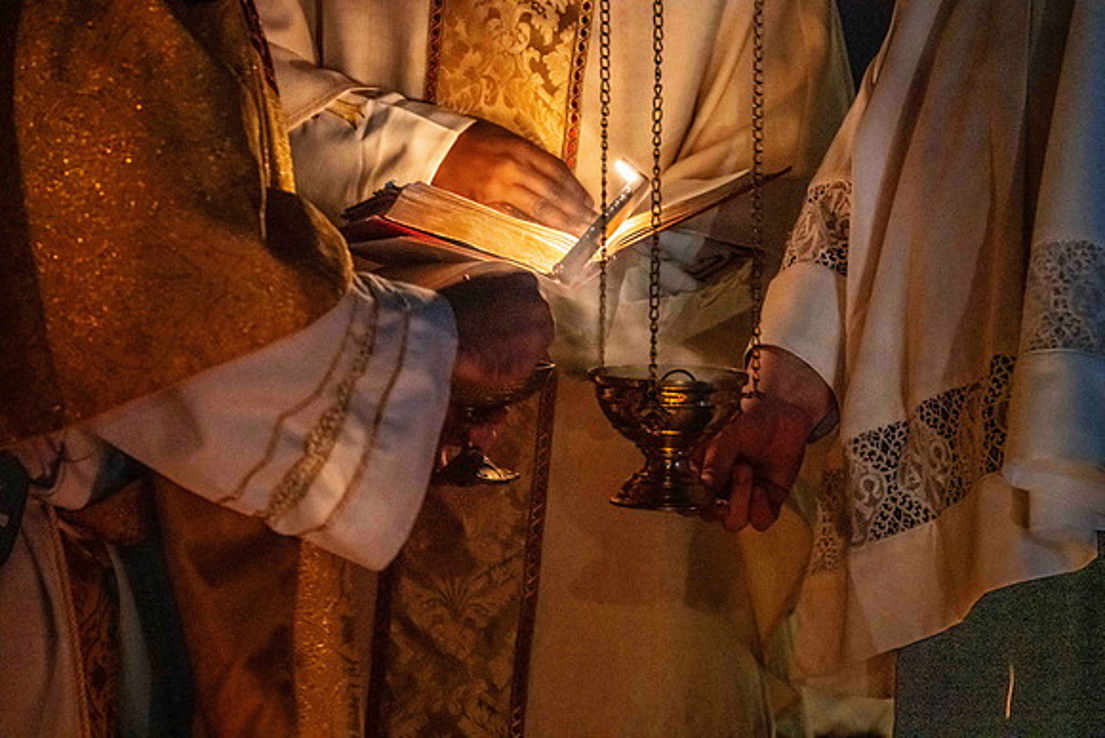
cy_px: 369
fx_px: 5680
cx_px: 552
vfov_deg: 7.4
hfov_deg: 11.1
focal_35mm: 185
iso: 8000
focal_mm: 185
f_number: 6.3
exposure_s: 1/40
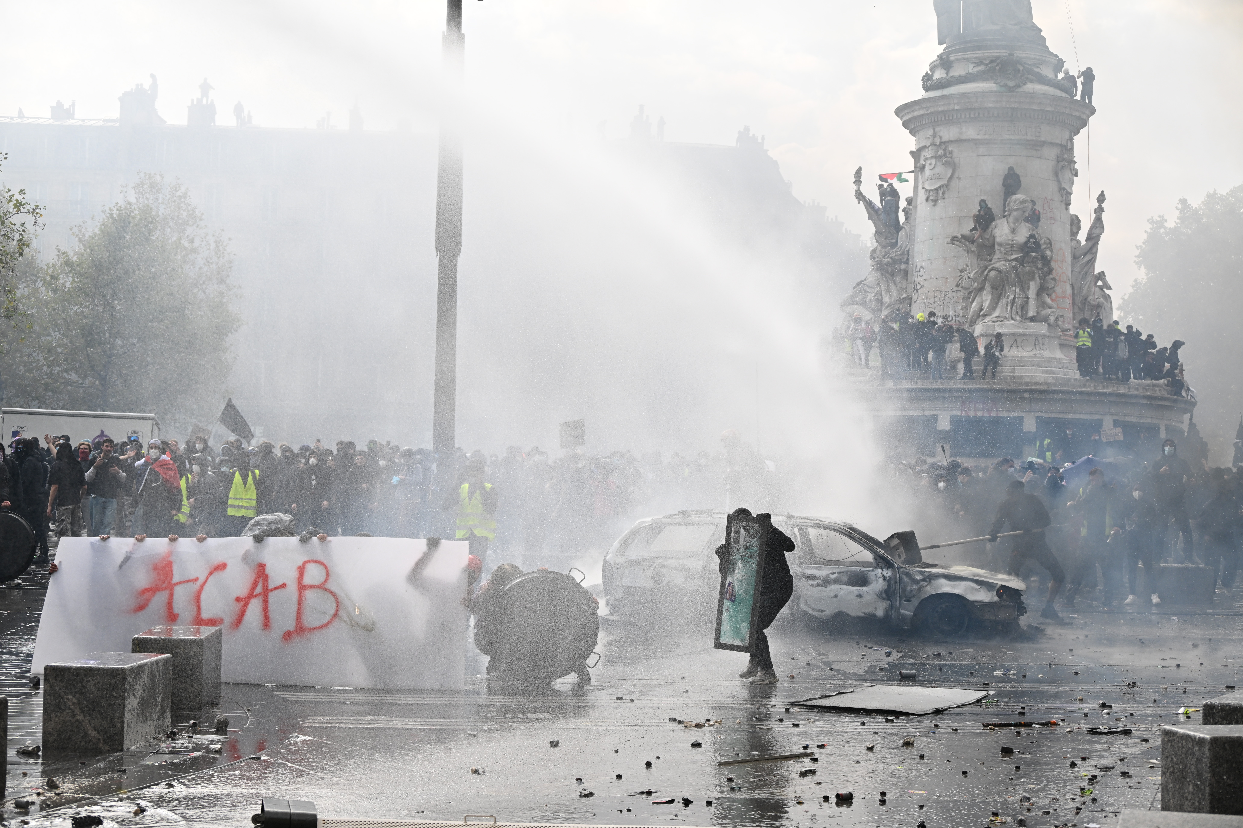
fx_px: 2072
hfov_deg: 33.4
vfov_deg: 22.6
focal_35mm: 60
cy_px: 414
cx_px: 622
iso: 400
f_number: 6
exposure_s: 1/800
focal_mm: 60
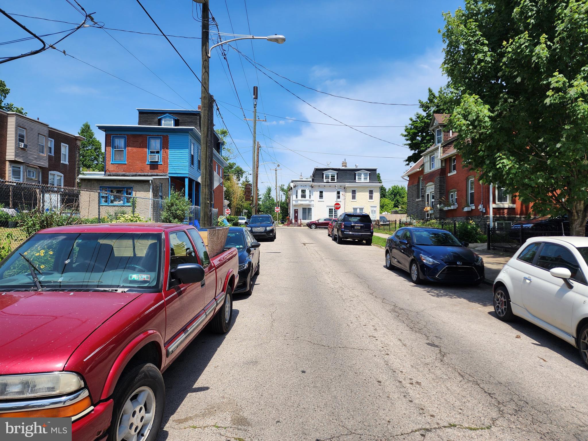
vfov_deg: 58.9
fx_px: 391
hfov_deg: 73.9
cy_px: 220
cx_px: 294
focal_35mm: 23
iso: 12
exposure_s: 1/944
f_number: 1.8
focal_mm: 6.4
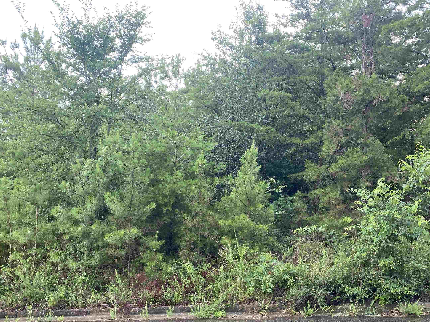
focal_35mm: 31
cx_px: 239
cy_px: 190
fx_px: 385
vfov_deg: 45.2
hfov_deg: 58.2
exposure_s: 1/122
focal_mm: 4.25
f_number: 1.8
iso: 64
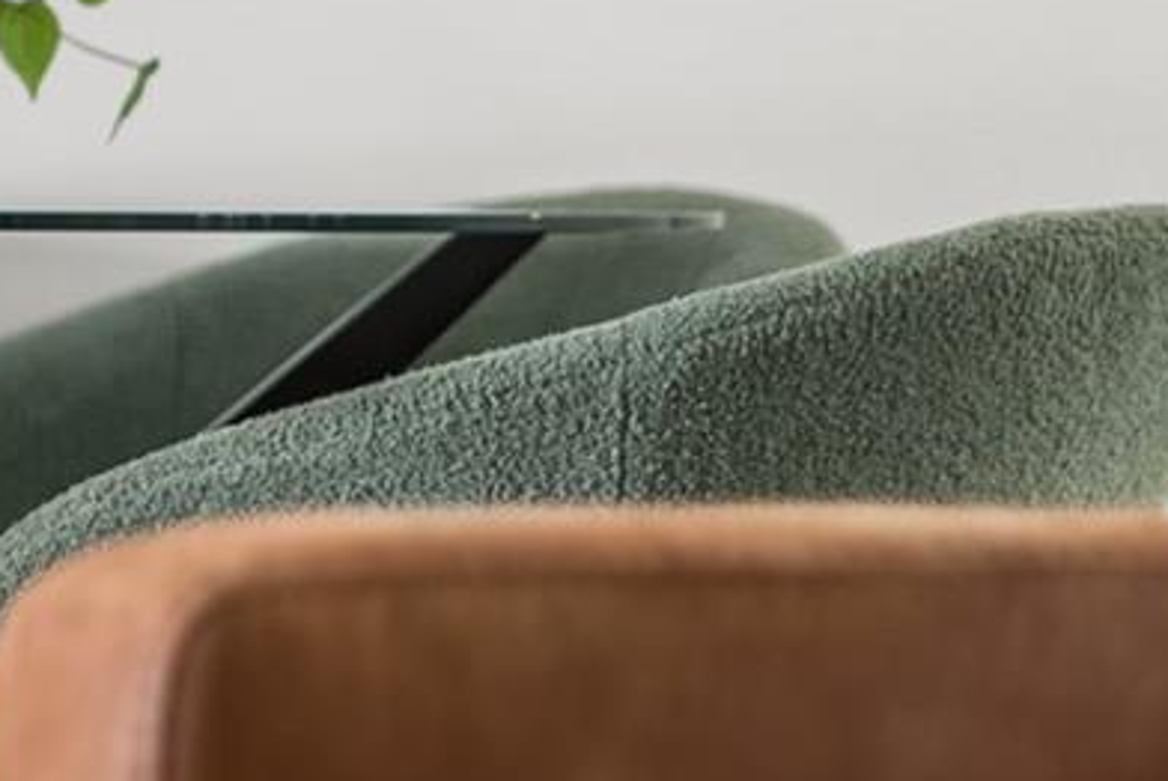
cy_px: 164
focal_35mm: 204
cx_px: -1031
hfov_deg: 9.5
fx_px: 6623
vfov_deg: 6.7
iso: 200
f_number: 1.8
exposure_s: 1/30
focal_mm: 50
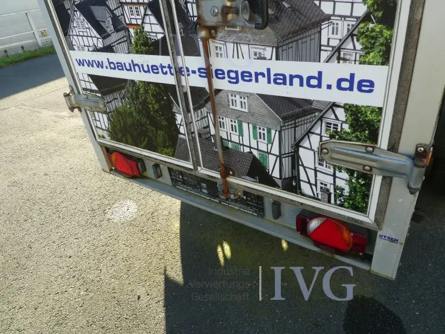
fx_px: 309
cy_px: 167
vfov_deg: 56.8
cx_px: 222
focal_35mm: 24
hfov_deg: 71.6
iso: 80
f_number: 3.3
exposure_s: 1/125
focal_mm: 4.3
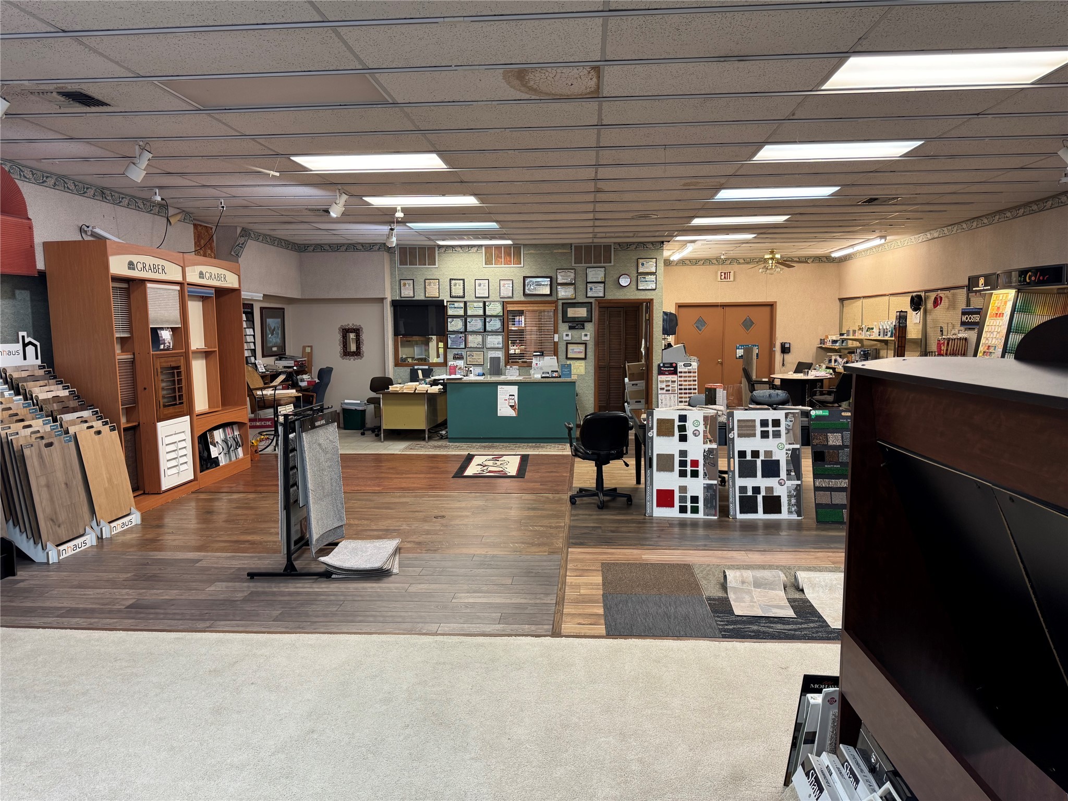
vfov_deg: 56.8
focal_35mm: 24
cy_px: 400
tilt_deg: -5.3
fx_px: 740
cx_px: 534
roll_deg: +0.6
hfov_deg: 71.6
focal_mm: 6.76
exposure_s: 1/60
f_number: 1.78
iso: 125
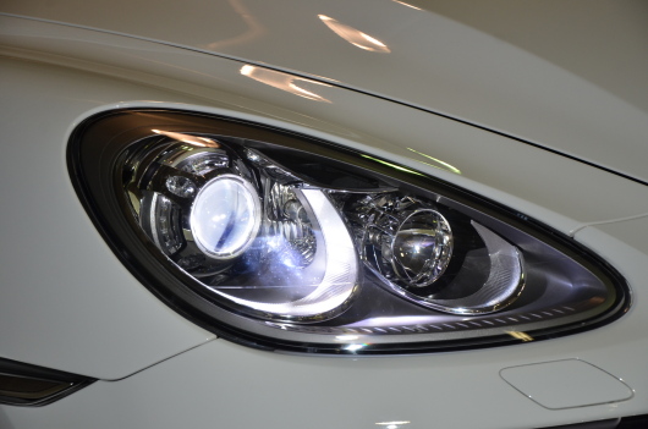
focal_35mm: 105
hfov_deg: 19.5
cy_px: 214
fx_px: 1886
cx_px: 324
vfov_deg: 13.0
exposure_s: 1/125
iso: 400
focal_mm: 70
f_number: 5.3
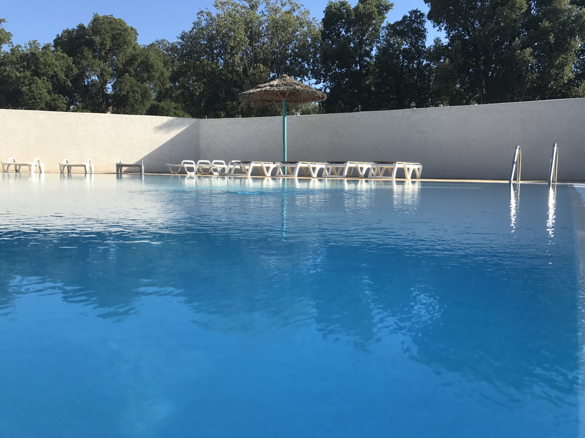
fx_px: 473
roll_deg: -1.1
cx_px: 292
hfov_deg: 63.4
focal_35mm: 28
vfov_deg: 49.7
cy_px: 219
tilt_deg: -5.6
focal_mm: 3.99
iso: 20
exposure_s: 1/1597
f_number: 1.8
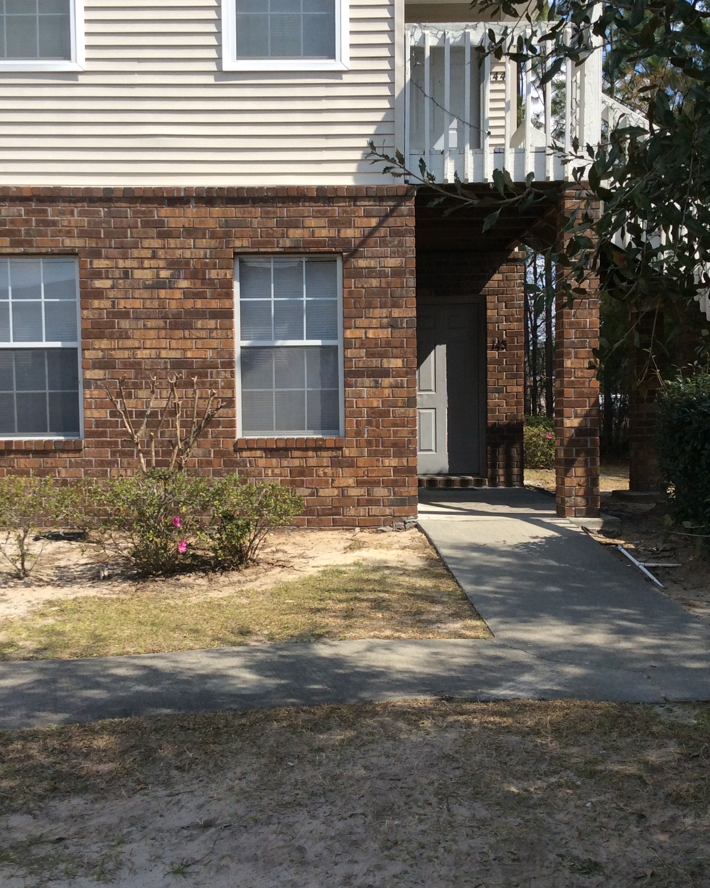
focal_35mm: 42
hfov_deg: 35.6
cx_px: 304
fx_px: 1103
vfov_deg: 43.8
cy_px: 445
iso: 32
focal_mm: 3.3
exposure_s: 1/1217
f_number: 2.4
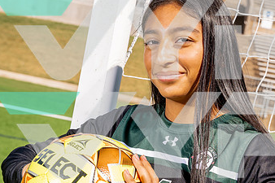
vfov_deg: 15.0
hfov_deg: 22.2
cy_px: 135
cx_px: 202
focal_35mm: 91
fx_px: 695
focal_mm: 53
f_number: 8
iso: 100
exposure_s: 1/250
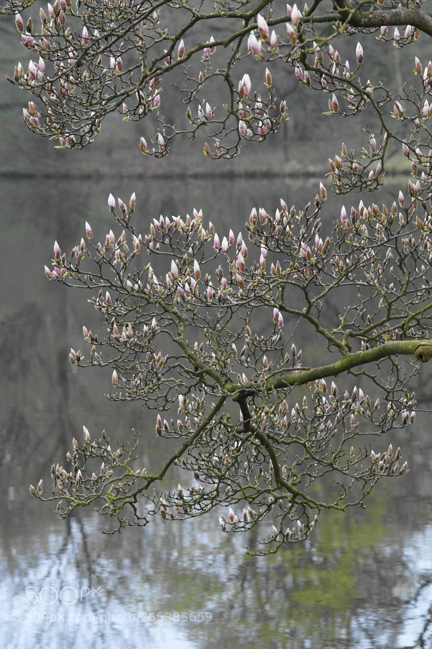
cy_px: 324
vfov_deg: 13.0
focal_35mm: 158
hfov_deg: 8.7
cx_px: 216
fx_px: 2838
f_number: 5
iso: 800
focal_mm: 105
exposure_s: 1/60
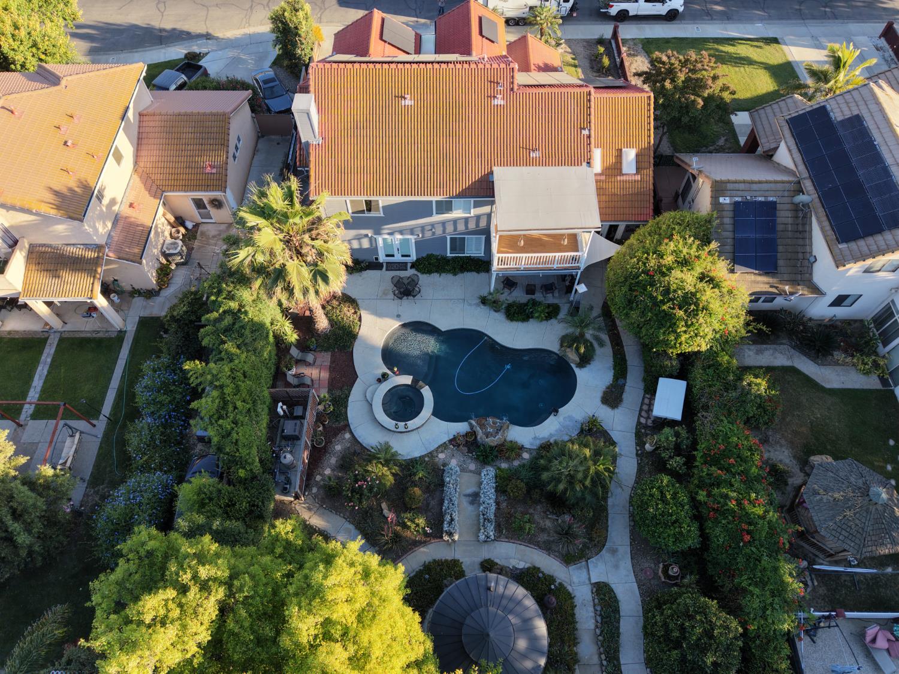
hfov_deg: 71.6
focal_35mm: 24
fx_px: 623
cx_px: 450
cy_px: 337
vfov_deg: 56.8
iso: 100
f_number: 1.8
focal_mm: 8.67
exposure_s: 1/400
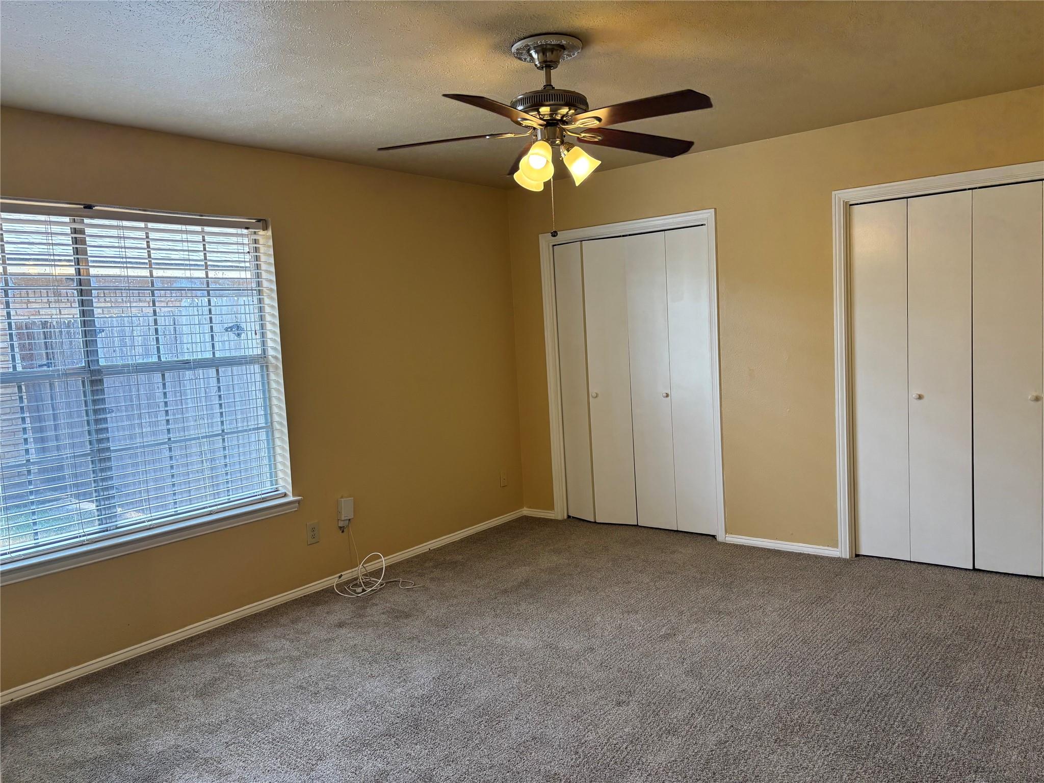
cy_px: 392
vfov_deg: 53.1
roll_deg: +3.1
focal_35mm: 26
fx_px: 784
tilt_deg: -7.0
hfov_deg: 67.3
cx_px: 522
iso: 100
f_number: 1.6
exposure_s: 1/120
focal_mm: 5.96
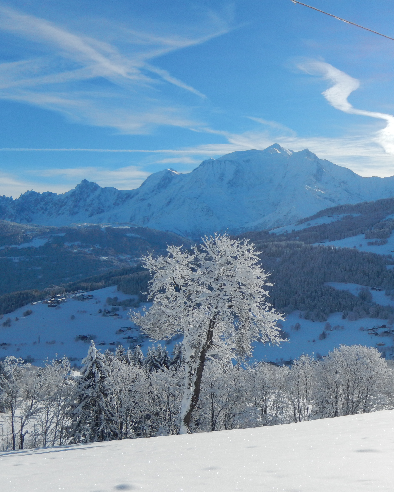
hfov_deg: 31.6
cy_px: 246
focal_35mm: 47
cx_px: 283
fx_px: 685
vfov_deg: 39.5
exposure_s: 1/500
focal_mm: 6.5
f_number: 8
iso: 125
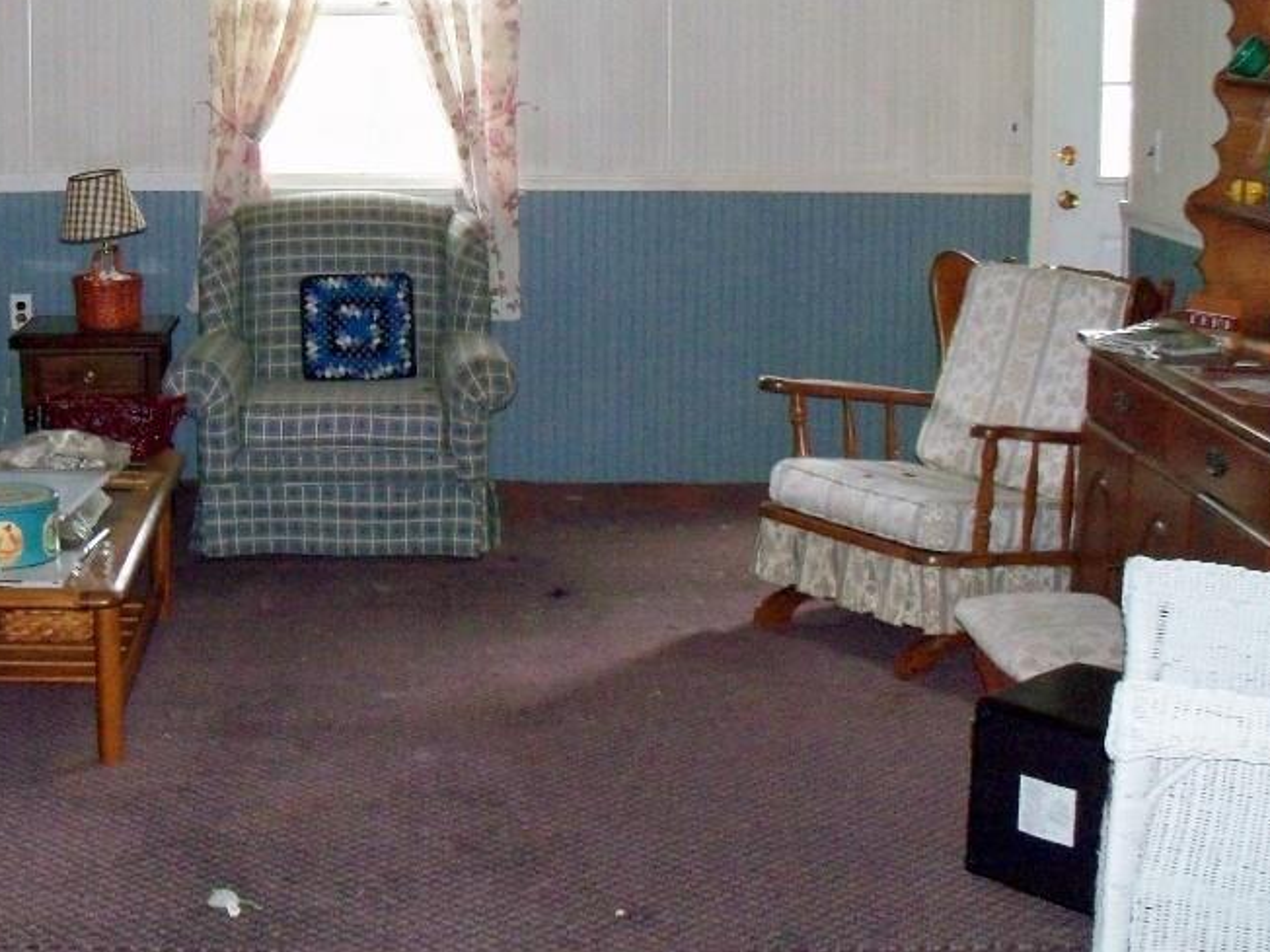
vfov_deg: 26.4
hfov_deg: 34.3
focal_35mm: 55
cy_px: 300
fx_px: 2018
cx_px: 333
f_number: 3
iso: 200
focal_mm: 6.3
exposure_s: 1/30
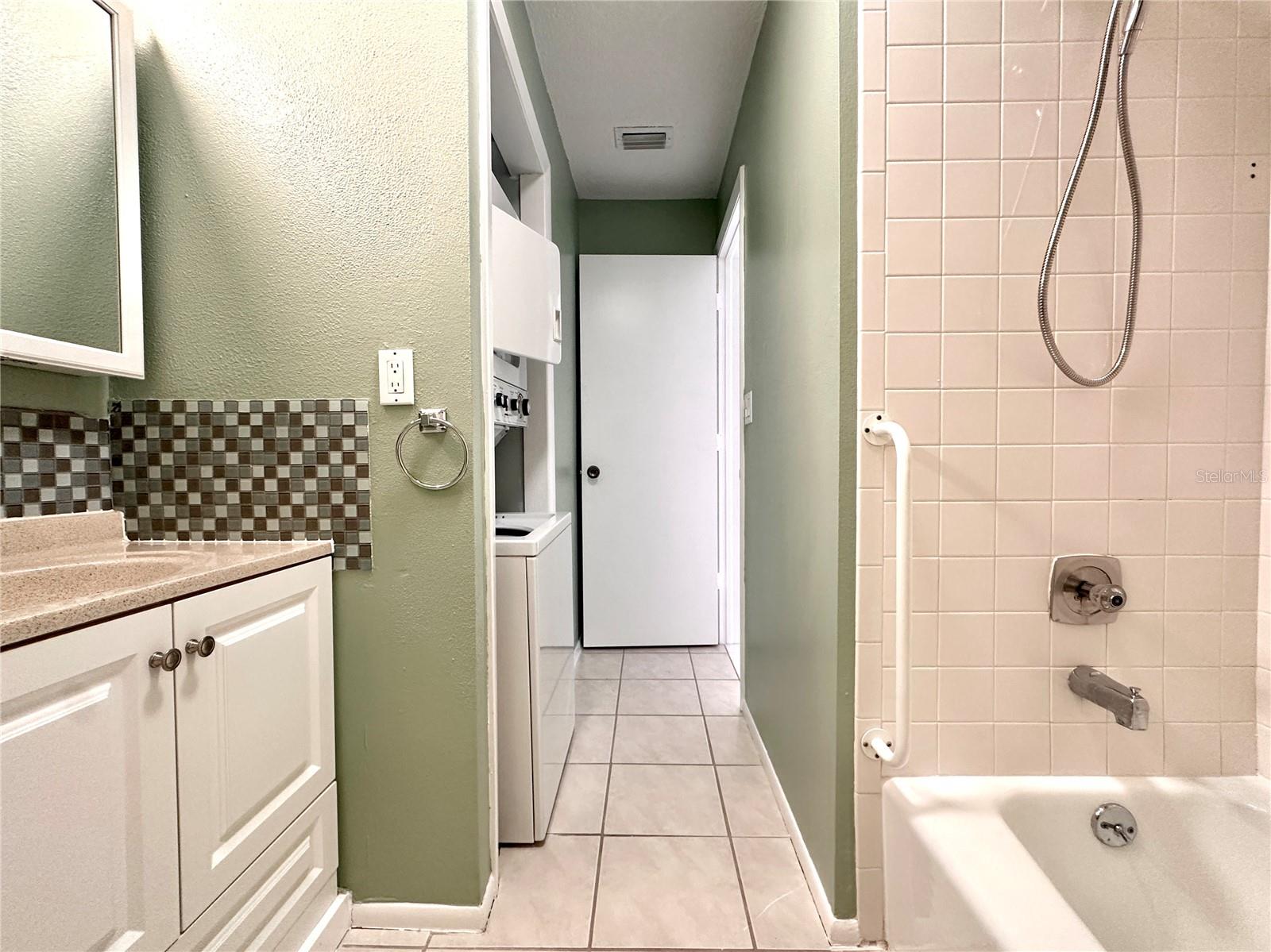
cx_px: 636
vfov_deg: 85.6
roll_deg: -1.3
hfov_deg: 102.1
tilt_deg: -2.1
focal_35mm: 14
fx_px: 514
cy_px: 476
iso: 200
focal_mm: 2.22
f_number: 2.2
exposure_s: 1/120
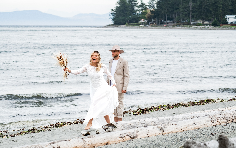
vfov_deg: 10.6
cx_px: 117
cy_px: 80
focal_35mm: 124
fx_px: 798
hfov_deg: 16.8
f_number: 3.8
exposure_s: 1/500
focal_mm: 77.9
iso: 320
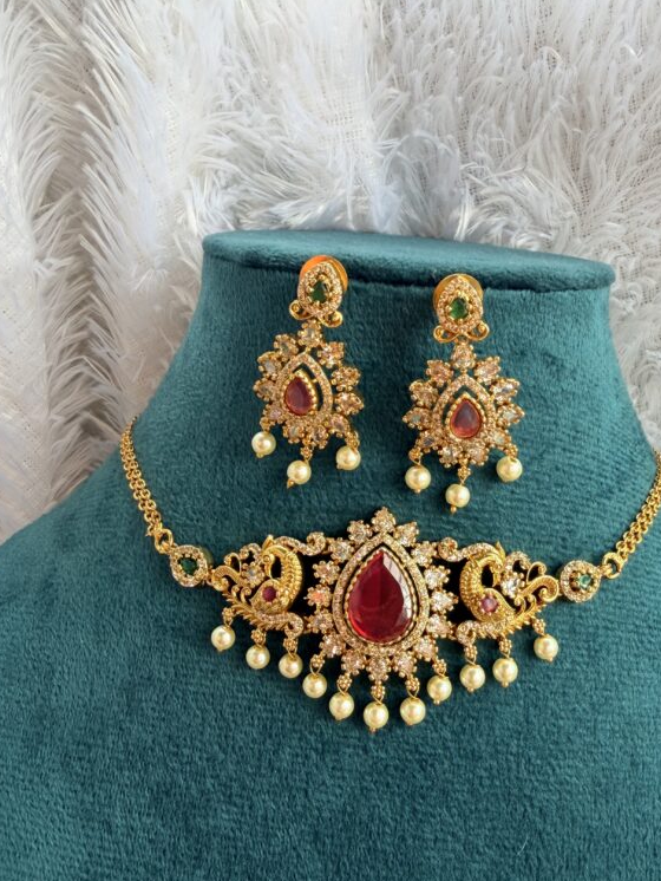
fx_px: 763
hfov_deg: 46.7
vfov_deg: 59.7
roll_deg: -2.9
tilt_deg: -29.8
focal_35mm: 30
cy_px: 501
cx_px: 380
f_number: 2.2
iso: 80
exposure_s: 1/121
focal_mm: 2.22
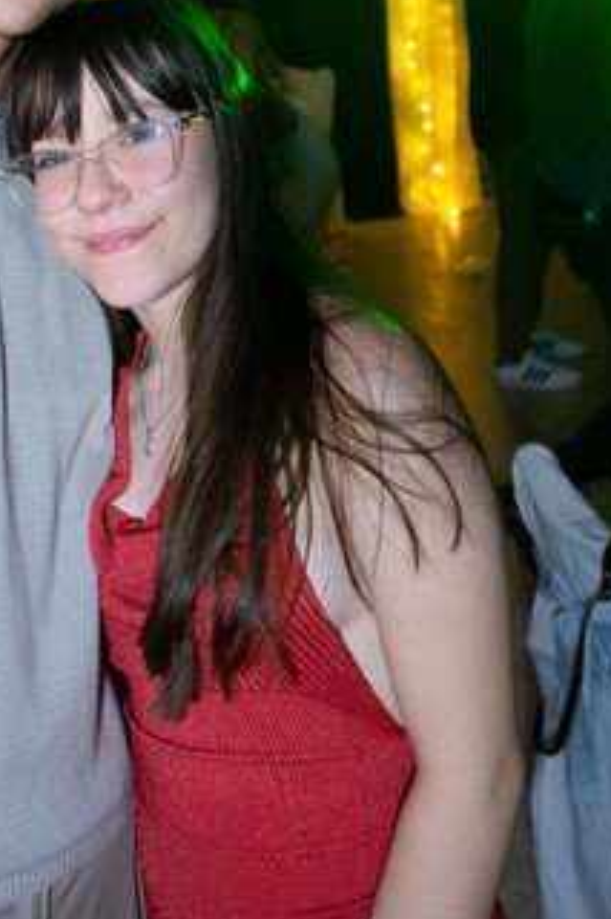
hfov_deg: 25.8
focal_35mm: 51
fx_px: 1300
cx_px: 92
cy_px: 115
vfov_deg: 36.8
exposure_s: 1/30
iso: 2500
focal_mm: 17
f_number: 2.8
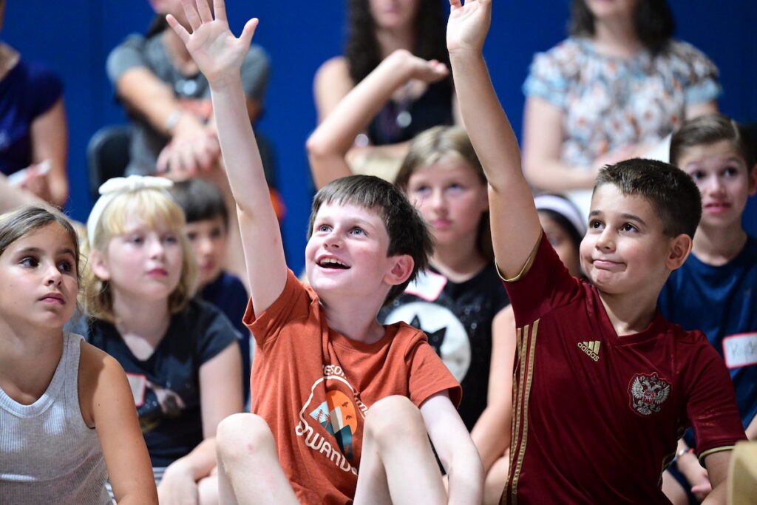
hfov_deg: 12.5
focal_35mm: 165
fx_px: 3470
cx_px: 378
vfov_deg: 8.3
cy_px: 252
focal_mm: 165
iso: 6400
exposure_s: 1/200
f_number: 2.8
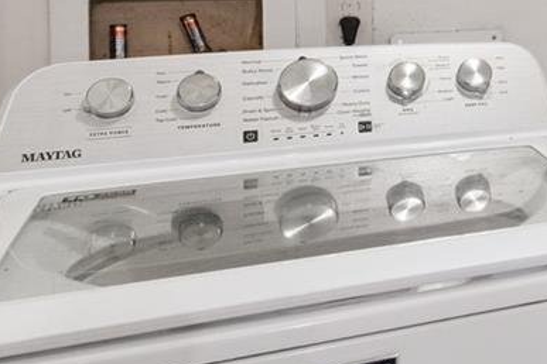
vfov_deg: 20.1
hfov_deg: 23.4
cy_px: -40
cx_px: 869
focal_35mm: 64
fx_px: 980
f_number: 9
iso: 400
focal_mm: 10.4
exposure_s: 1/4
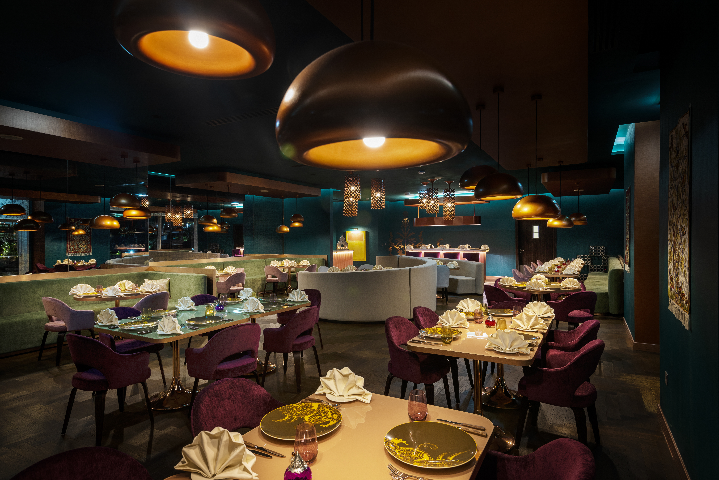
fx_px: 400
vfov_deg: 62.0
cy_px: 240
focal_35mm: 20
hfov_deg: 84.0
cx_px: 360
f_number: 8
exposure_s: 1.6
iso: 100
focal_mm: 20
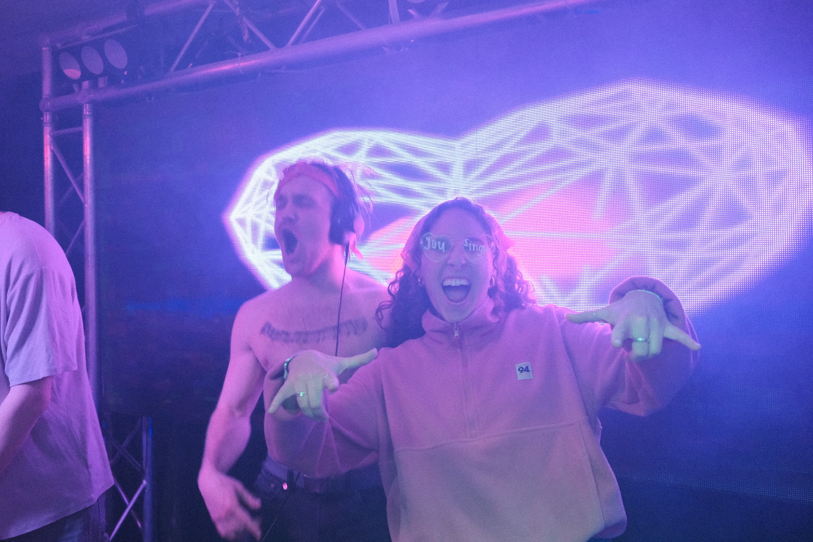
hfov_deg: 54.4
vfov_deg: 37.9
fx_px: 790
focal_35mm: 35
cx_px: 406
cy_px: 271
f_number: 2.8
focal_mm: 23
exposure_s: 1/125
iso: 4000
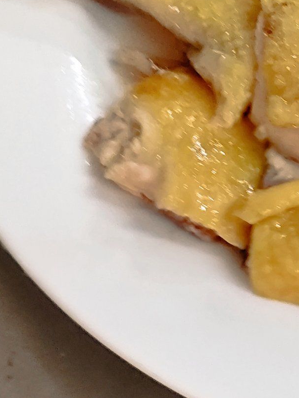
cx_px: 482
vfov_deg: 12.5
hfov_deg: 9.2
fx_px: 1796
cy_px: -12
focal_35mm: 156
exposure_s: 1/25
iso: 320
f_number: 1.65
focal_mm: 6.14
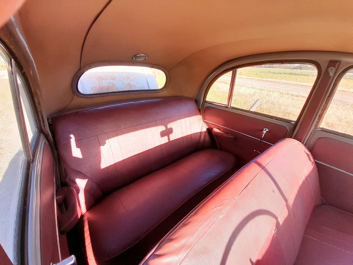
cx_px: 176
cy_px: 132
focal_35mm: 13
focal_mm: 1.13
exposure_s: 1/100
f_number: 2.2
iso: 64
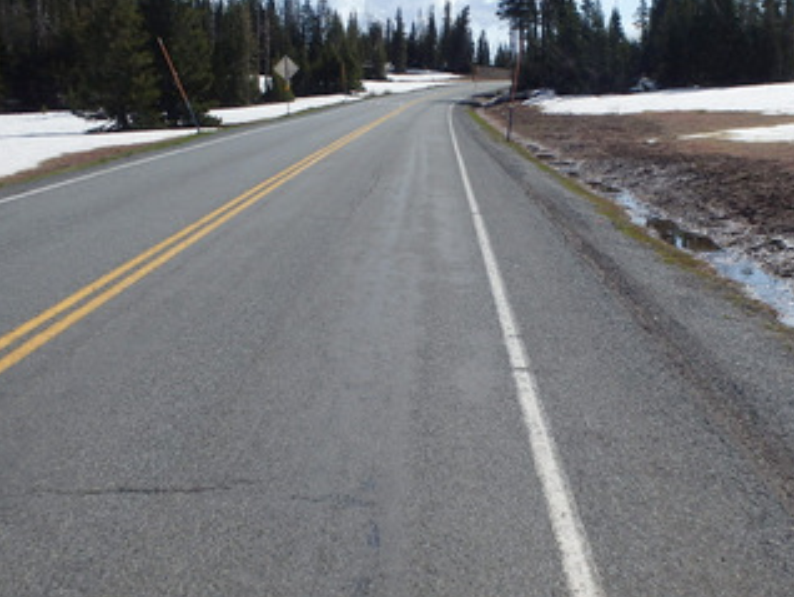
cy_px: 244
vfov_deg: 32.8
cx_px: 514
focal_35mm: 44
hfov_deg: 42.5
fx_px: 1010
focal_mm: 5
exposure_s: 1/200
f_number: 11
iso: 125
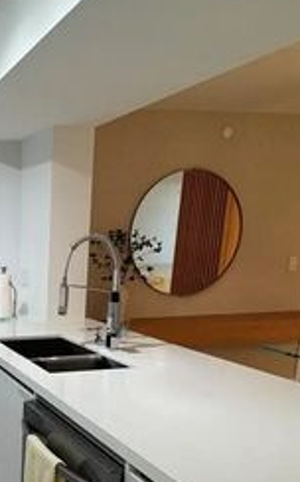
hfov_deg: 28.0
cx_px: -73
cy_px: 352
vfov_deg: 48.8
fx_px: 511
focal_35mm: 39
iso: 125
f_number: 2.2
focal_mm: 2.22
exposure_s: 1/120
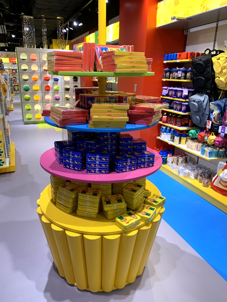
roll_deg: -1.2
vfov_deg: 67.3
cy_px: 151
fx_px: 227
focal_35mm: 26
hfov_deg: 53.1
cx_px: 114
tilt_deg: -17.7
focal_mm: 4.25
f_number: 1.8
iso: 64
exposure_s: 1/50
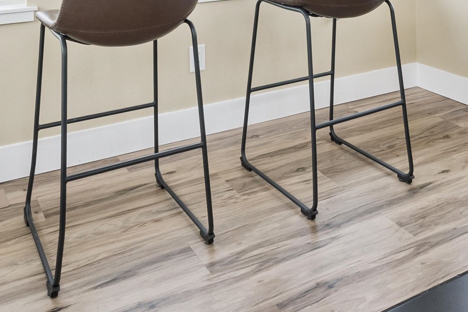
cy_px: -111
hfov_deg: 44.5
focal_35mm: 44
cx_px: 233
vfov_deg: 25.5
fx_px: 572
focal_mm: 16
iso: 800
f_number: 10
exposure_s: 1/320
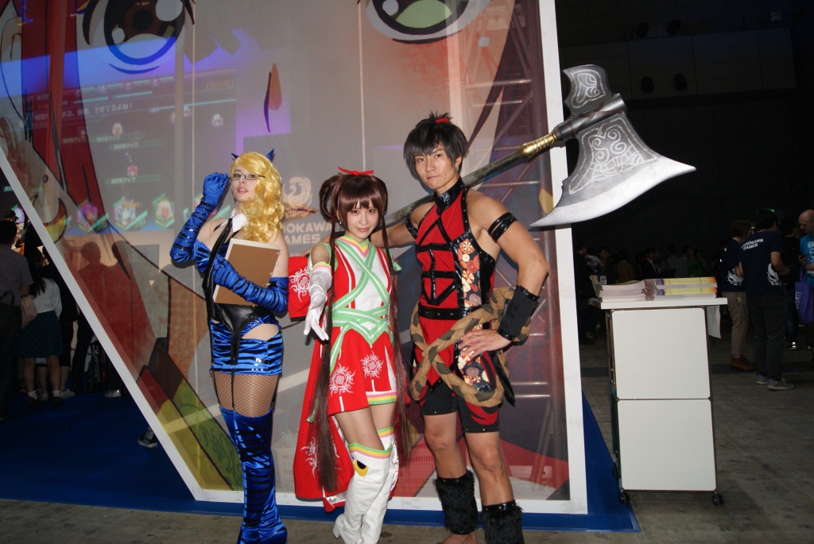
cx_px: 407
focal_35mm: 27
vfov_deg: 48.0
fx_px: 611
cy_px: 272
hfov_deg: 67.3
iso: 400
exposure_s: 1/60
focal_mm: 18
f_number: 5.6
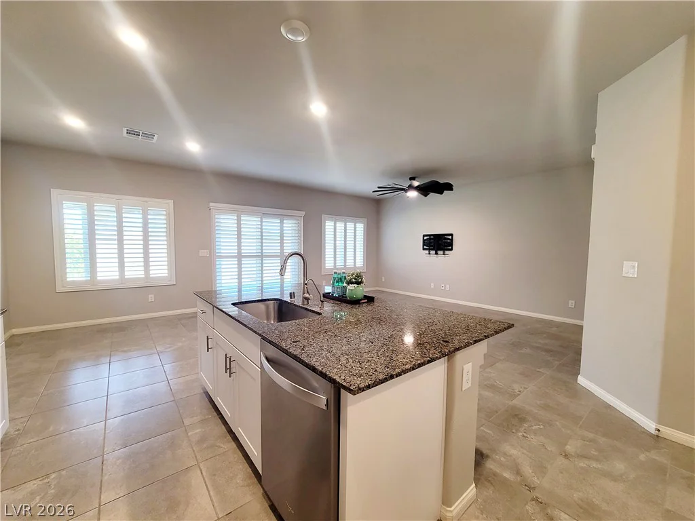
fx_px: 261
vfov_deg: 89.9
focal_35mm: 13
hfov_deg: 106.2
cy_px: 260
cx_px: 348
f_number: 2.2
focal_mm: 2.2
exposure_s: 1/60.2
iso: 160
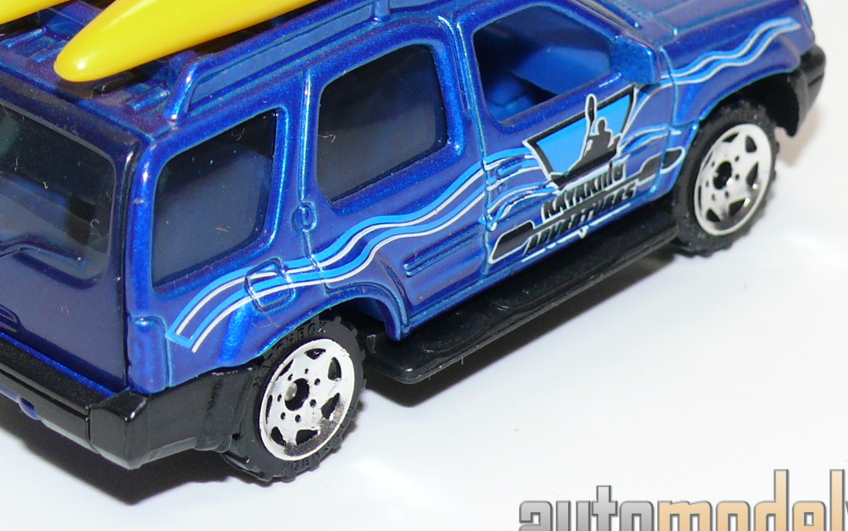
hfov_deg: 13.5
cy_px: 104
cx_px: 331
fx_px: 3583
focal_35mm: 155
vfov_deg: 8.5
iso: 100
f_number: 4
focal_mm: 12.9
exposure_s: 1/30
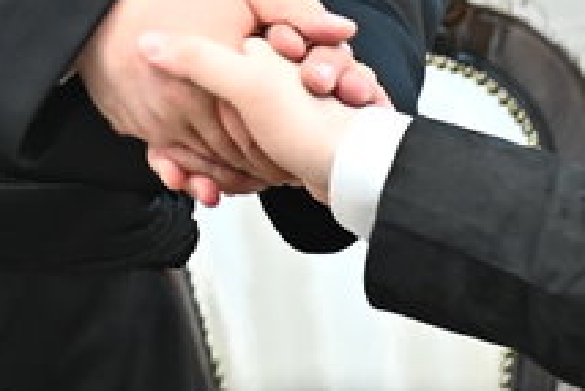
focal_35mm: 458
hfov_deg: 4.5
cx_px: -388
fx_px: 7447
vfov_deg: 3.0
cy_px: -592
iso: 2000
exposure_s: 1/200
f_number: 4
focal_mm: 70
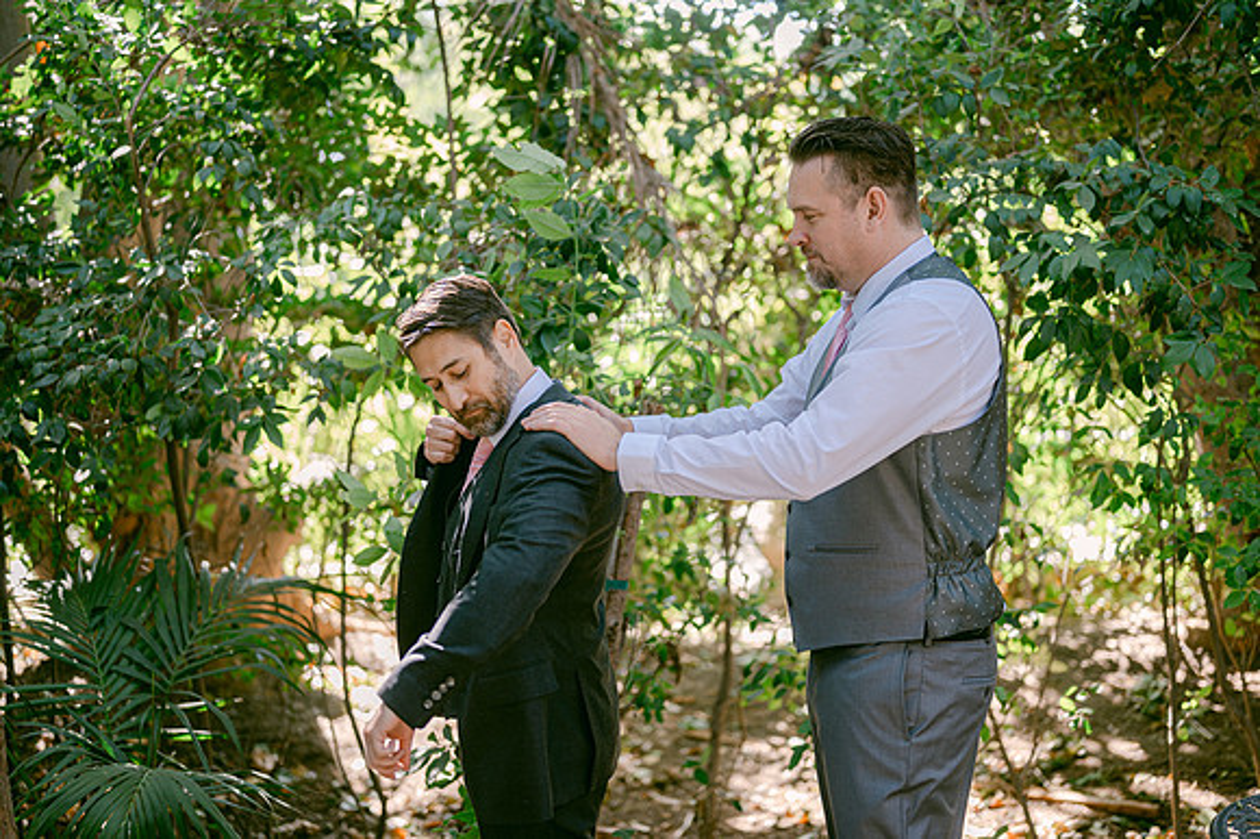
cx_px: 630
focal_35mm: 50
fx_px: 1749
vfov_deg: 27.0
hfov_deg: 39.6
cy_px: 420
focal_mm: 50
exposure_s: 1/125
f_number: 1.8
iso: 110
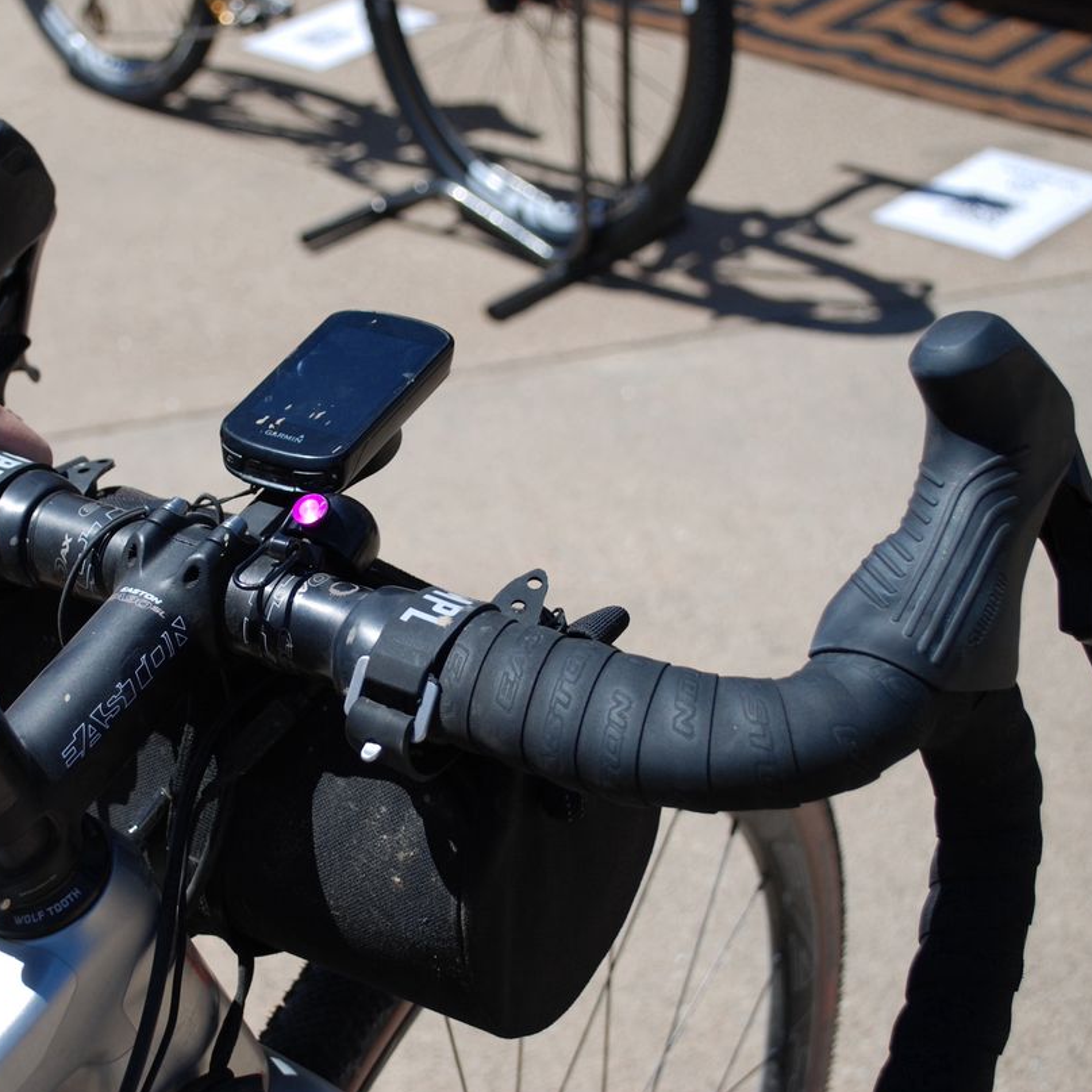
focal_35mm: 59
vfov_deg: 29.2
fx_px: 2094
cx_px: 350
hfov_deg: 29.0
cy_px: 524
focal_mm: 29
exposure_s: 1/800
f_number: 4.8
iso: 100
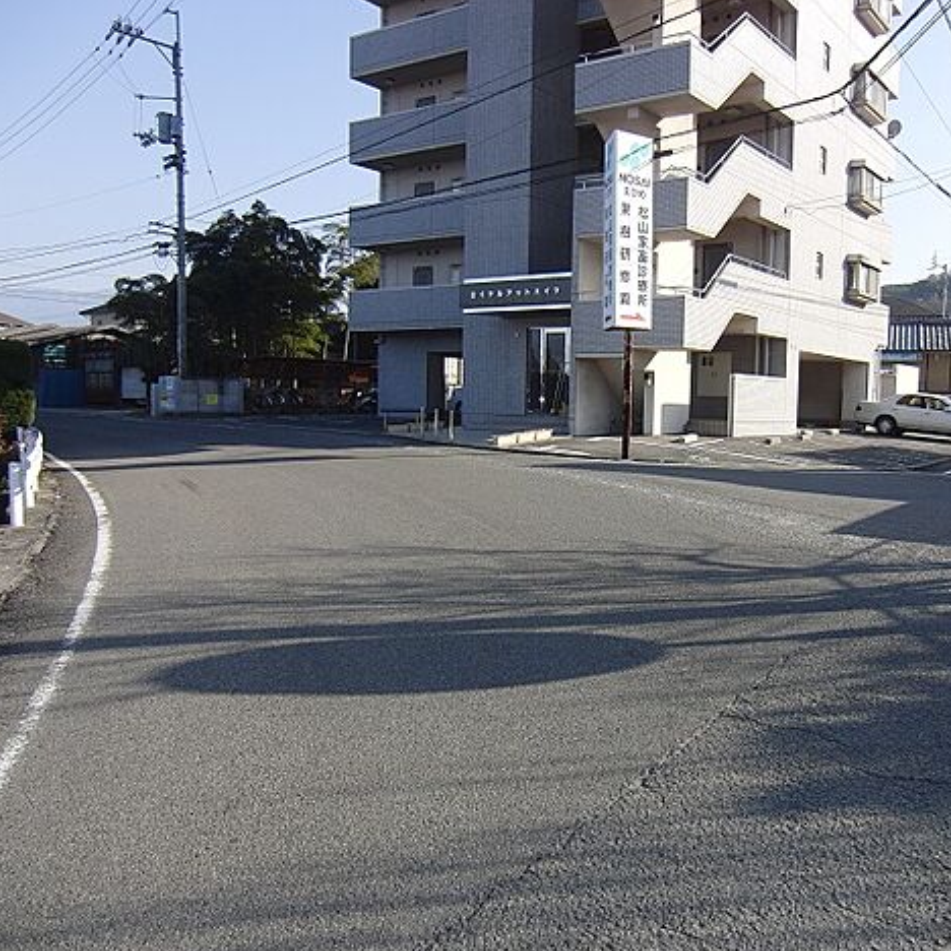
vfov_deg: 55.6
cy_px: 469
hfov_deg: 54.9
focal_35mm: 29
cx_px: 607
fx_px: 901
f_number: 3.2
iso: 100
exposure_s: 1/500
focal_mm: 4.3
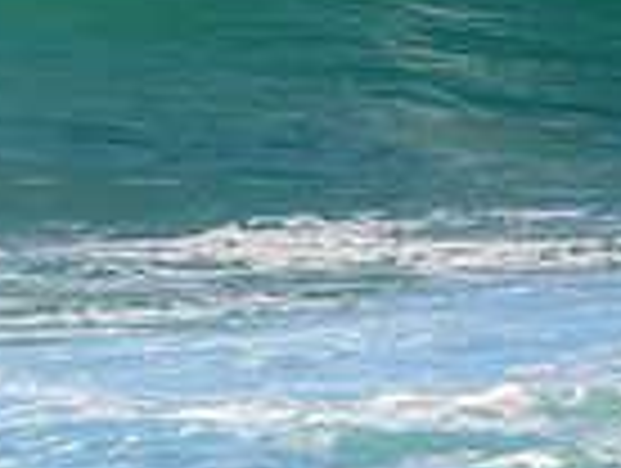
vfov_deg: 0.5
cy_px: -133
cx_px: -567
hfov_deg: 0.6
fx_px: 58064
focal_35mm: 3231
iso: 2800
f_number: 11
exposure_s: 1/1600
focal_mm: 800
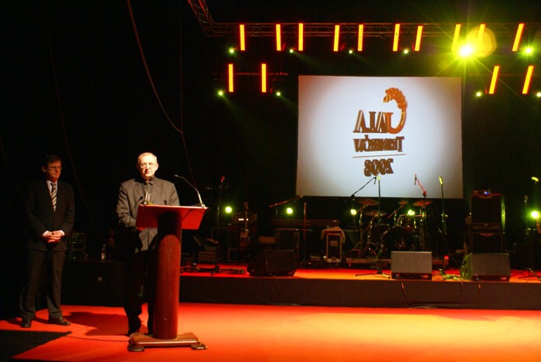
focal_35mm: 36
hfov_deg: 53.1
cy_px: 181
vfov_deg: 36.9
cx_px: 270
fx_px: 541
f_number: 4.5
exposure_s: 1/25
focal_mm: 24
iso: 640
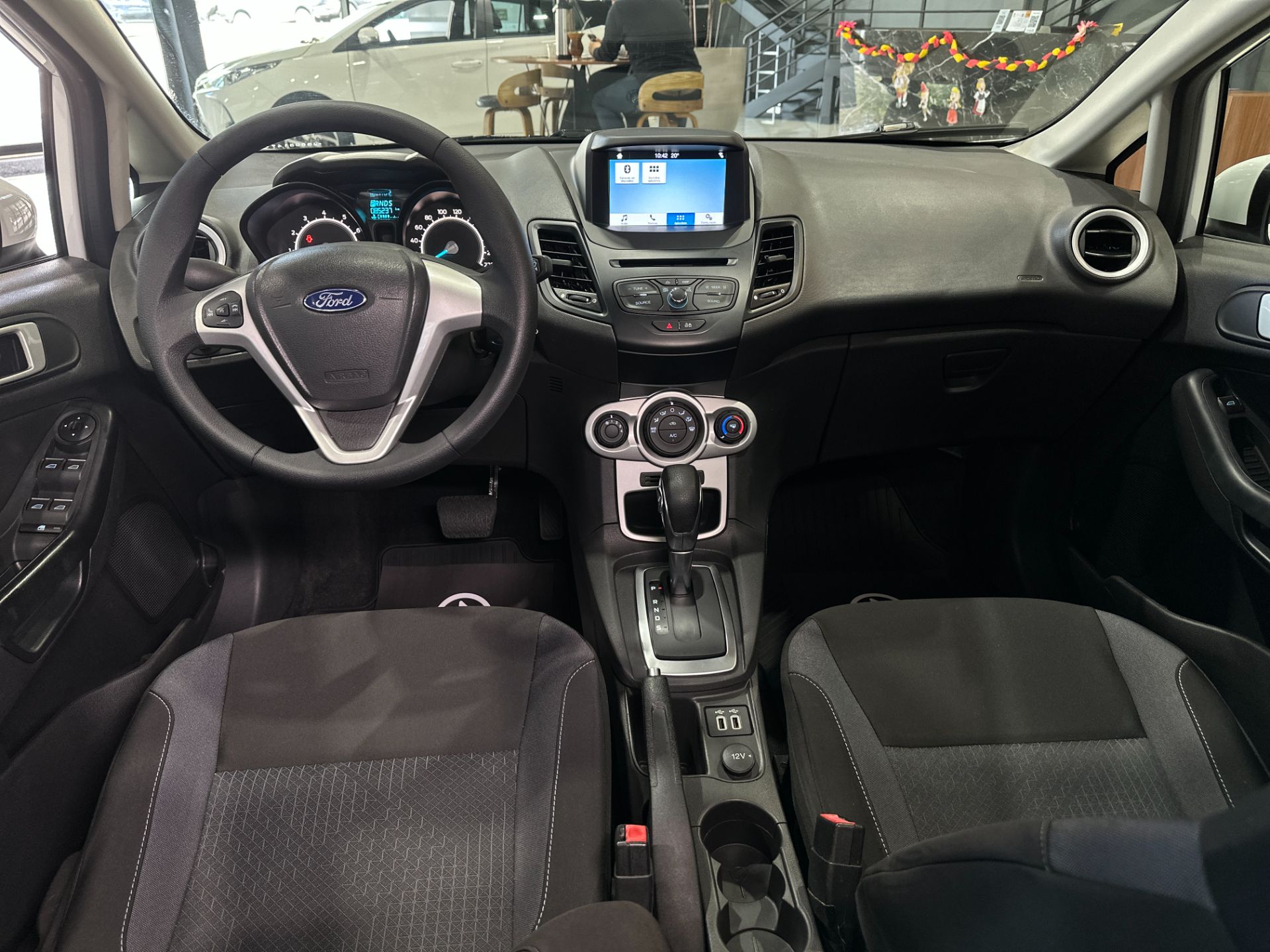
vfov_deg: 56.8
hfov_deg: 71.6
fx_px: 881
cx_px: 635
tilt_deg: -27.6
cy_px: 476
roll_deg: -0.6
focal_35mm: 24
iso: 160
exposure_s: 1/60
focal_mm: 6.86
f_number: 1.78
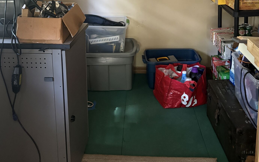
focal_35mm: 48
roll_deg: +2.7
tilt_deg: -15.2
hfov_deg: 41.8
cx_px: 115
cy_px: 30
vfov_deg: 26.3
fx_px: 339
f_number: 1.6
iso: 640
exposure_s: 1/30
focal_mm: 5.96
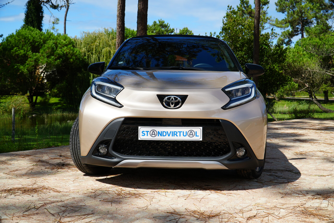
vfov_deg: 33.4
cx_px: 167
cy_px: 112
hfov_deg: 48.5
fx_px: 371
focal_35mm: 40
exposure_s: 1/640
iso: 100
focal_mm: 27
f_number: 5
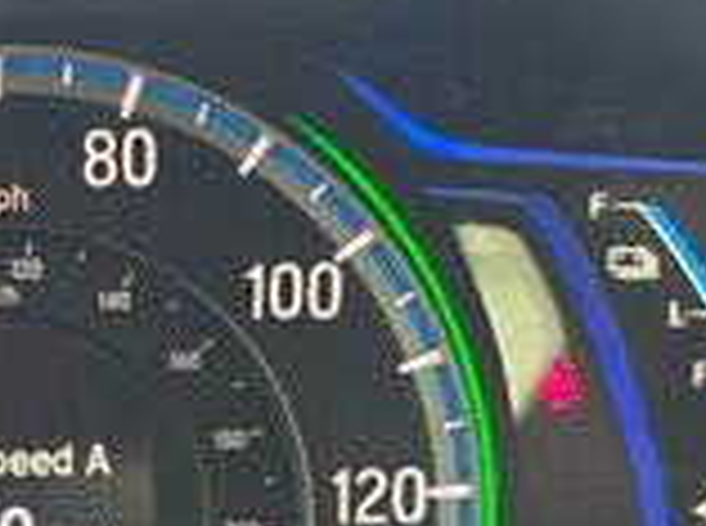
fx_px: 1913
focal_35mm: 94
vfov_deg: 15.5
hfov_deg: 20.2
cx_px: -22
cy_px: 472
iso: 320
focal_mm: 6.3
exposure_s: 1/120
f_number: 1.7
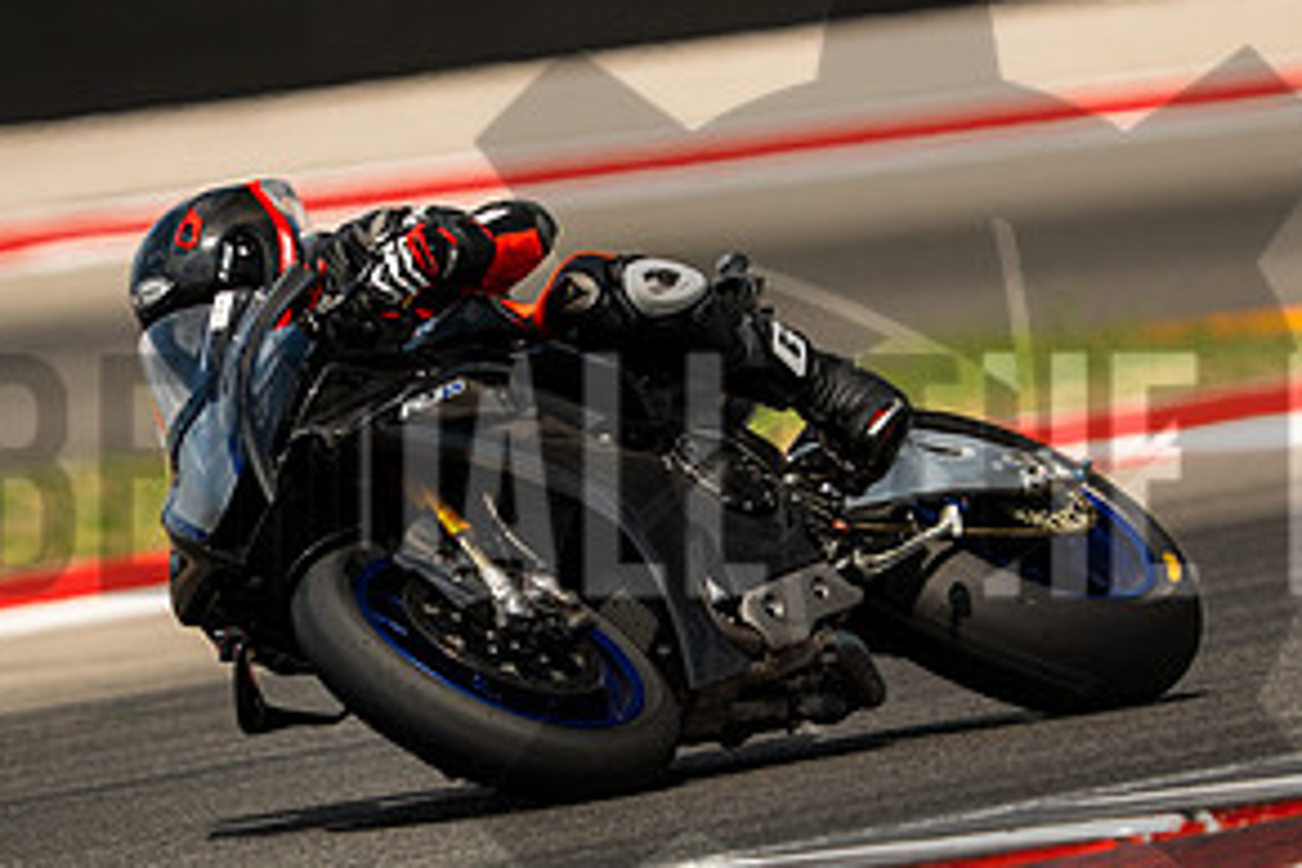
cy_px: 481
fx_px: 30269
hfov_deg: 2.5
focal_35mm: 837
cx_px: 908
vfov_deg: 1.6
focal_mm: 280
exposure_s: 1/2500
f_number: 2.8
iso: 200
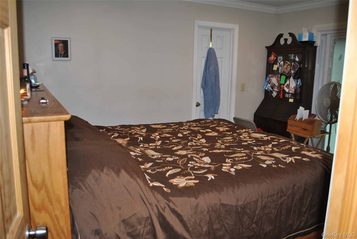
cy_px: 120
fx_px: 298
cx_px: 178
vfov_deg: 43.7
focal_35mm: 30
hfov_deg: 61.9
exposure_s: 1/60
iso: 200
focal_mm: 20
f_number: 3.8
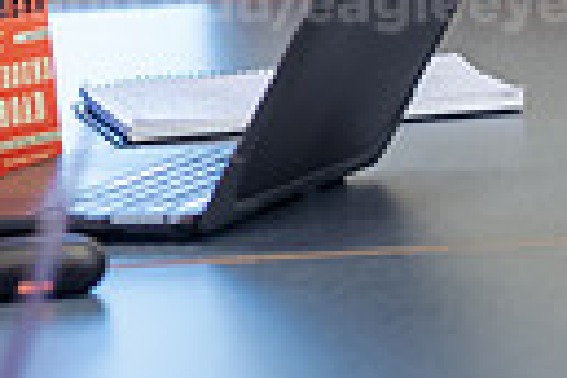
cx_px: -457
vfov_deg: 3.4
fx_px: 6363
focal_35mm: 404
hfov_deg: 5.0
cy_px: 94
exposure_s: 1/200
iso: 1000
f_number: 2.8
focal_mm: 90
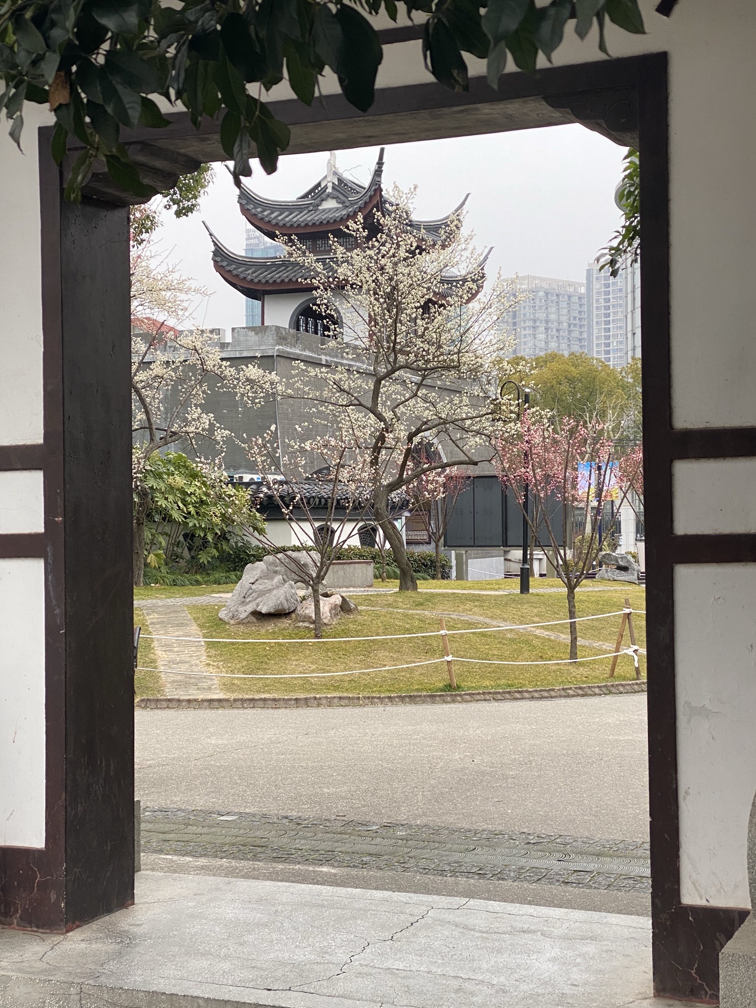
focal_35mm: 58
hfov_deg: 25.2
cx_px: 378
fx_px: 1689
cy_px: 513
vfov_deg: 33.2
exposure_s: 1/122
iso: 40
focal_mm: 6
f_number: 2
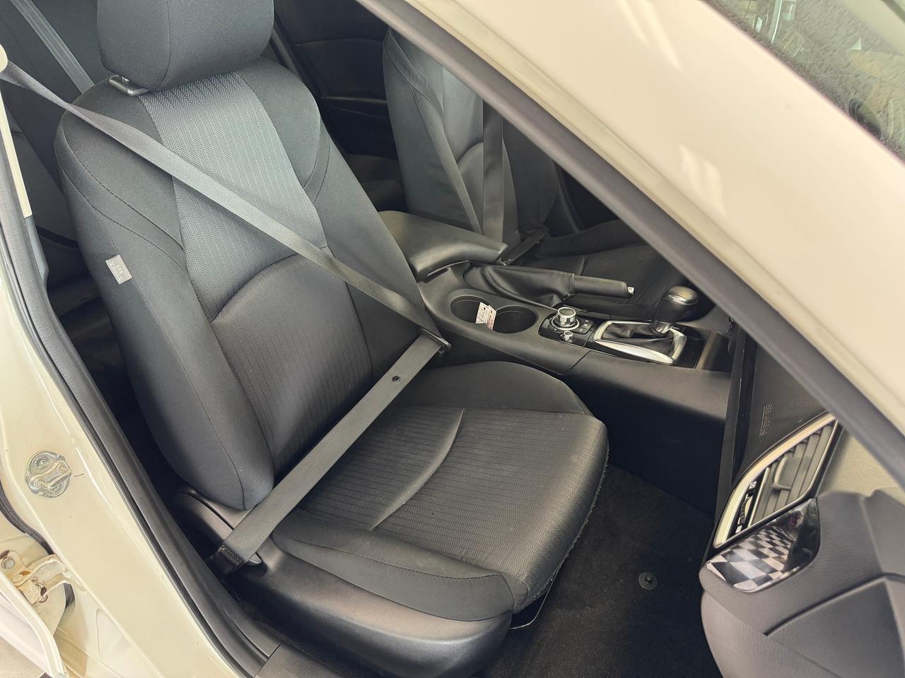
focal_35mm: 24
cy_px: 339
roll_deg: +0.5
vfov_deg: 56.8
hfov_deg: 71.6
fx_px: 627
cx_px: 452
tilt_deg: -35.0
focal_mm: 6.76
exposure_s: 1/60
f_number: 1.78
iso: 320
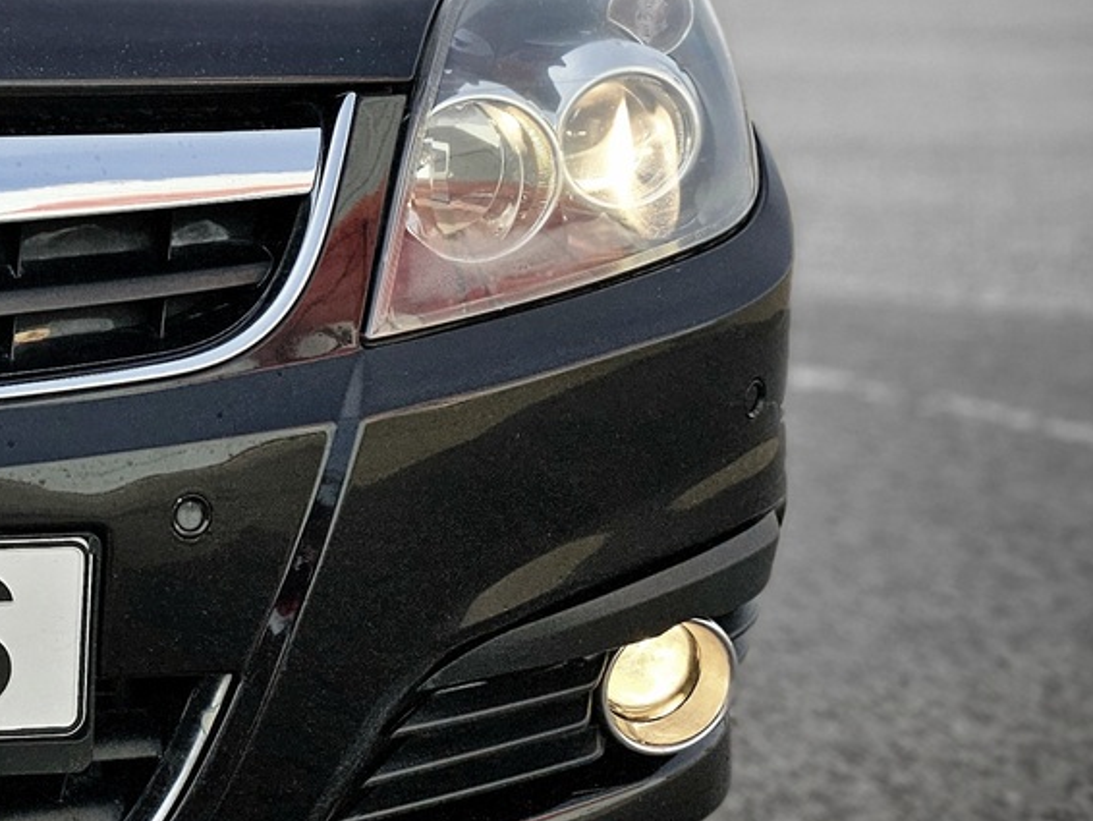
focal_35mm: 65
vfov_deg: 22.5
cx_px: -396
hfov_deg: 25.0
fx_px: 2053
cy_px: 255
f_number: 1.7
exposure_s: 1/333
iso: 10
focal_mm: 6.3
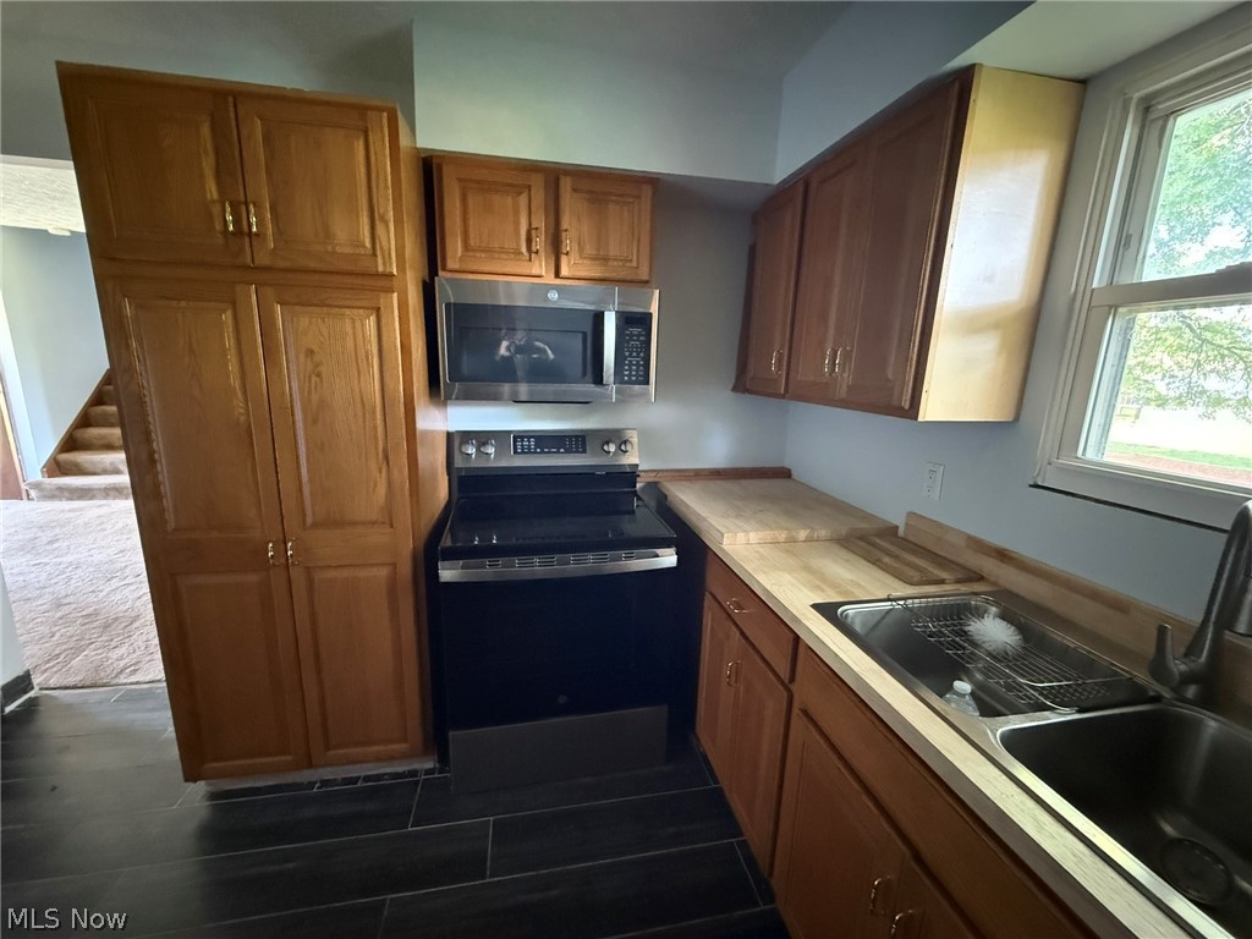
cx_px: 626
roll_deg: -1.7
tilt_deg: -11.8
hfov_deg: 102.1
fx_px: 506
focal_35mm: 14
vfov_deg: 85.7
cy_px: 470
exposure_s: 1/31
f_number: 2.2
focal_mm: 2.22
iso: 1600
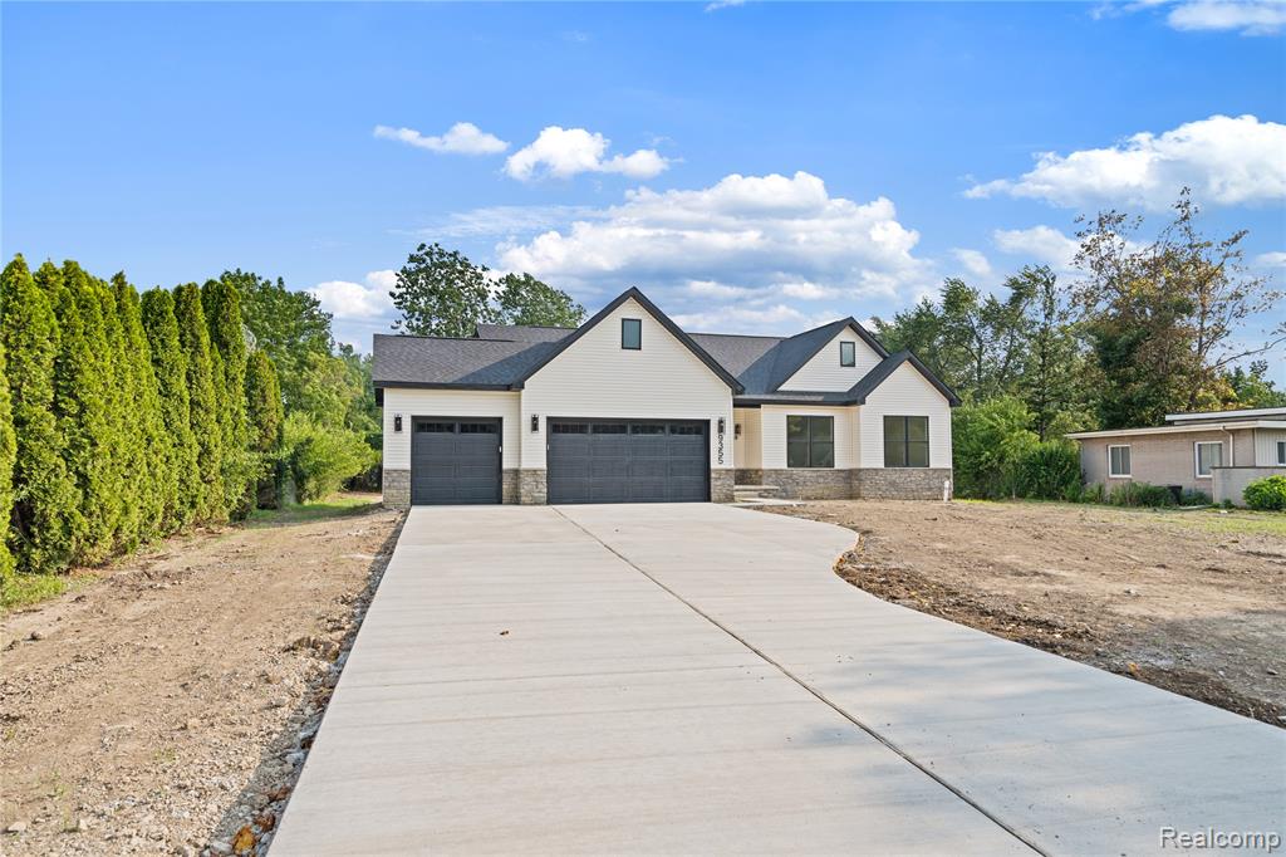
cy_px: 428
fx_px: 821
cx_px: 643
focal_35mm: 23
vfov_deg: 55.1
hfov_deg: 76.1
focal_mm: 23
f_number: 8
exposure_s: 1/50
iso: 200
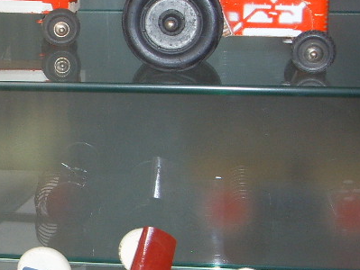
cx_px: -33
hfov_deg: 18.9
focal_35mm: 100
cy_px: 182
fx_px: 1041
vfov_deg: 14.8
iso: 100
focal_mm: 6.6
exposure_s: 1/45
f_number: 3.5
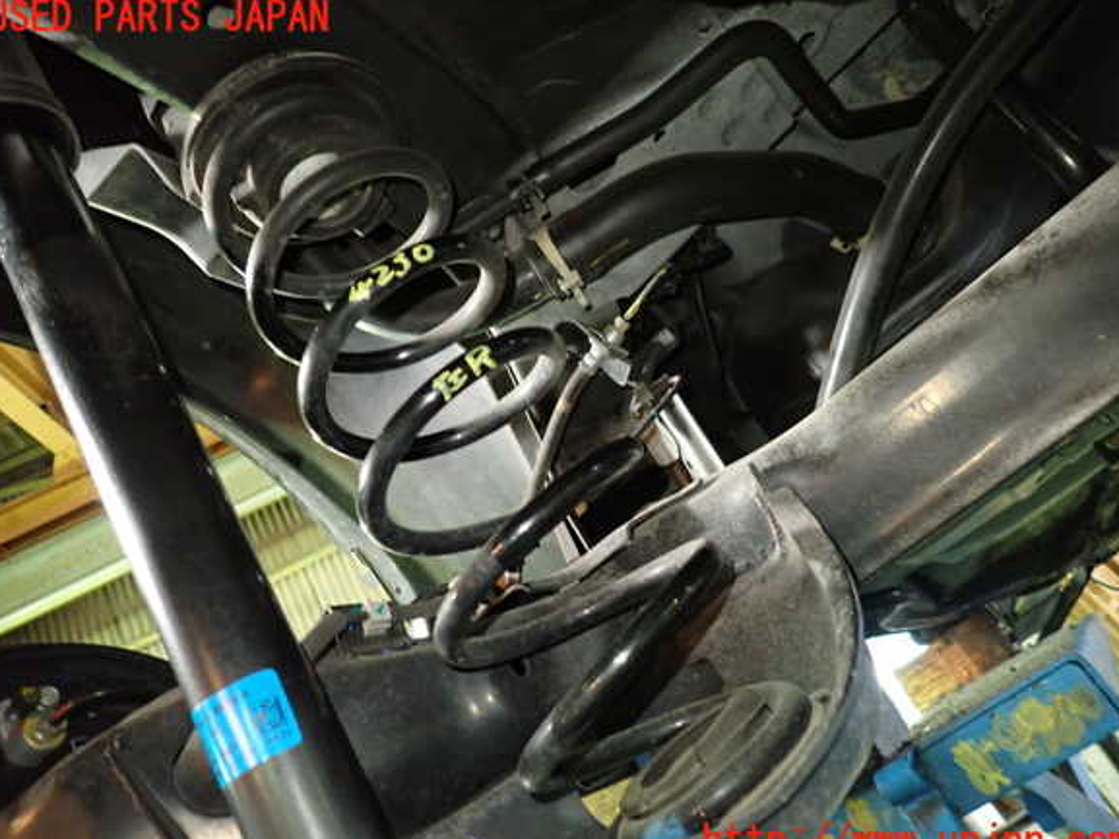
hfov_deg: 67.3
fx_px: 841
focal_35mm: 26
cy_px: 430
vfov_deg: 53.1
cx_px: 559
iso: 800
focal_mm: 4.5
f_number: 2
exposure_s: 1/20
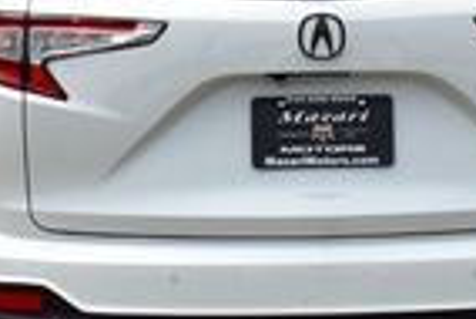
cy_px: -94
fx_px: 2770
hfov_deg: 9.8
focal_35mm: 209
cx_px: 416
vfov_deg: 6.5
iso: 320
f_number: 11
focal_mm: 31
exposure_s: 1/500
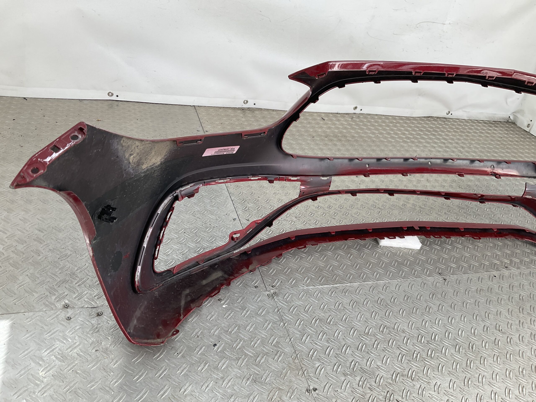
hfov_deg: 61.7
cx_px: 268
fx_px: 449
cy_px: 201
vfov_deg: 48.2
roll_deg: -14.6
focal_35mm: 29
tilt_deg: -31.7
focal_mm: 3
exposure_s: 1/157
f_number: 1.8
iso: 16
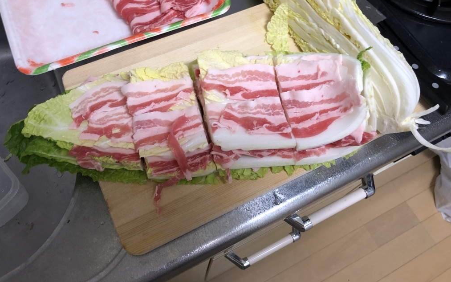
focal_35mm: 30
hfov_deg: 62.9
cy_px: 114
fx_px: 369
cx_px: 225
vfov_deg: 41.7
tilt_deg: -61.4
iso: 50
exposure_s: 1/17
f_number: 1.8
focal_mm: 3.99
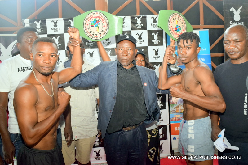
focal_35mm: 30
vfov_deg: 43.6
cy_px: 82
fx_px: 207
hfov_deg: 61.9
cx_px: 124
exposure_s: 1/200
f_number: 8
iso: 1000
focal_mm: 20
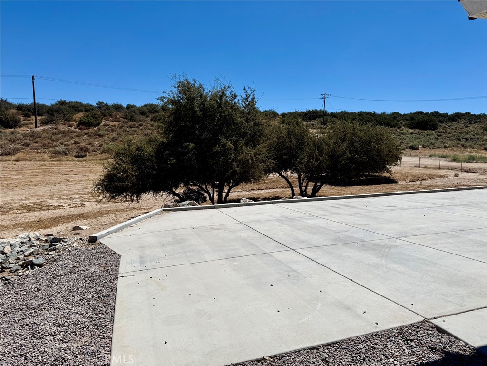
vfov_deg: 56.8
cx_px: 244
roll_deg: +0.5
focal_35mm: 24
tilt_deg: -4.5
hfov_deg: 71.6
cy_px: 183
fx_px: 338
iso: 80
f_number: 1.78
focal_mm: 6.76
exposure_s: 1/10309
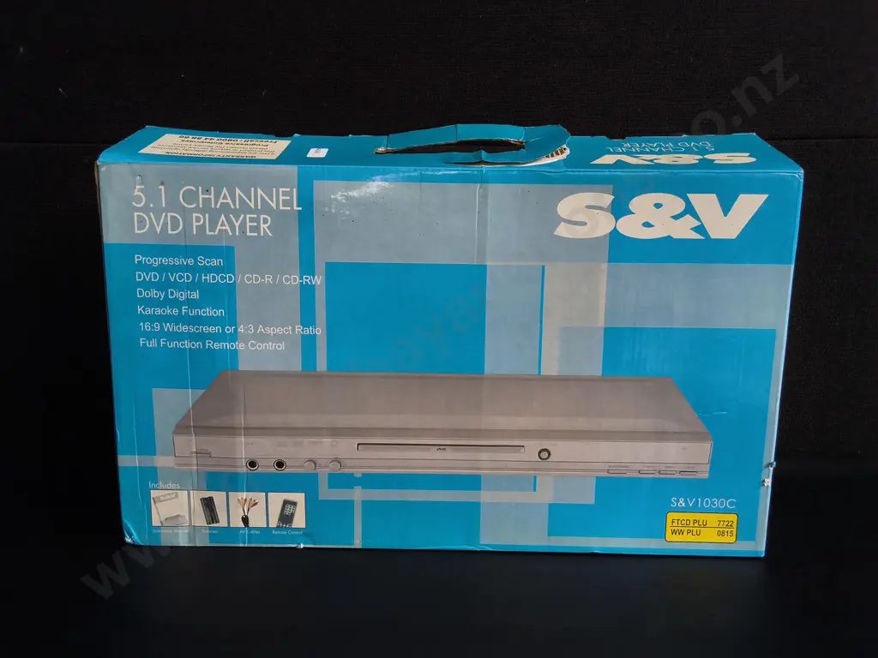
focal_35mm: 27
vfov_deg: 51.4
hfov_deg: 65.3
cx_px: 439
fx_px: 685
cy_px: 329
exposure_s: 1/120
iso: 64
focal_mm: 2.87
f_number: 2
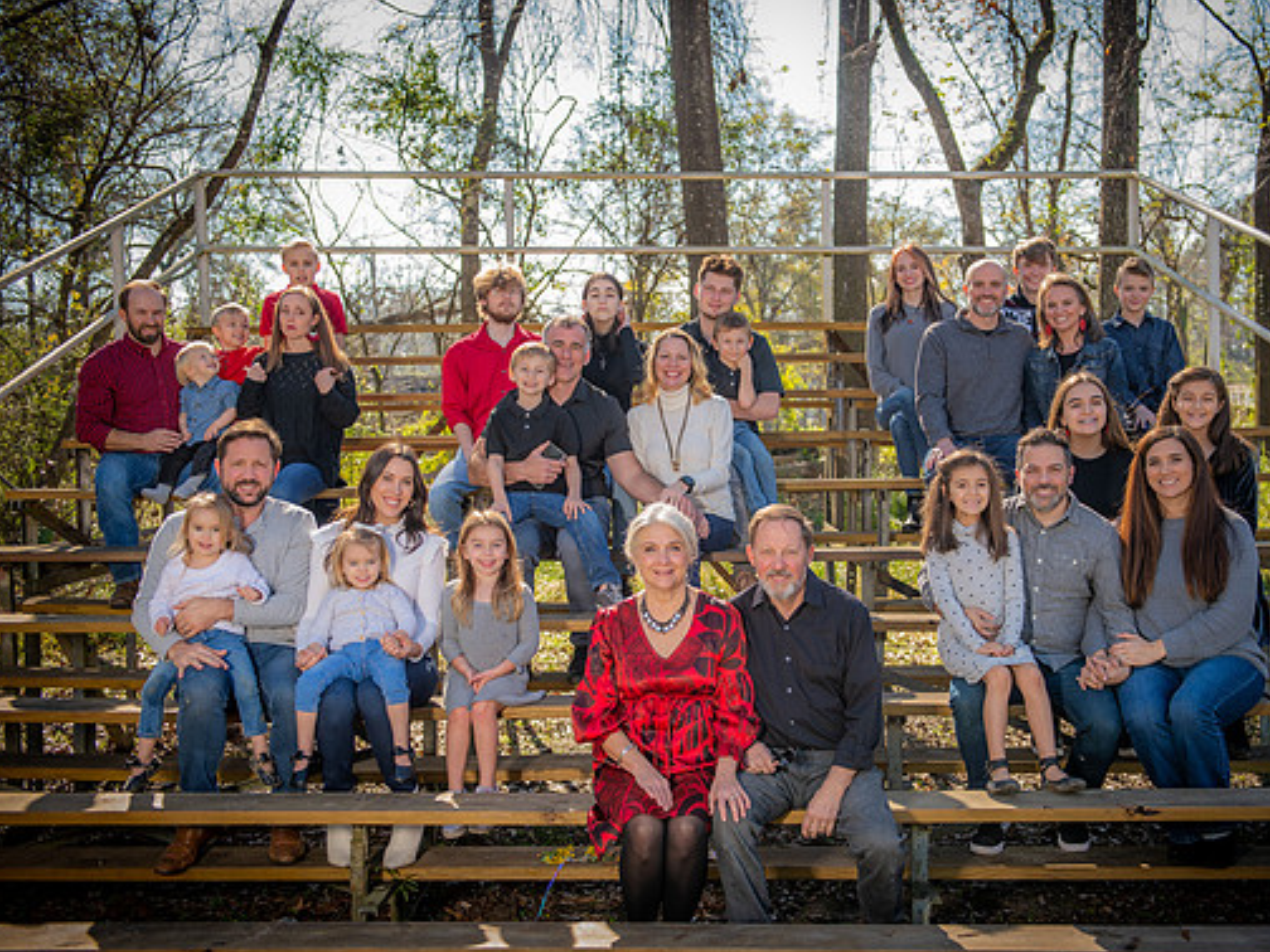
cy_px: 481
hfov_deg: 44.7
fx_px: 1541
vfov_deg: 34.3
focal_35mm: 42
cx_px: 716
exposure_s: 1/250
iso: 50
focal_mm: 38
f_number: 3.5
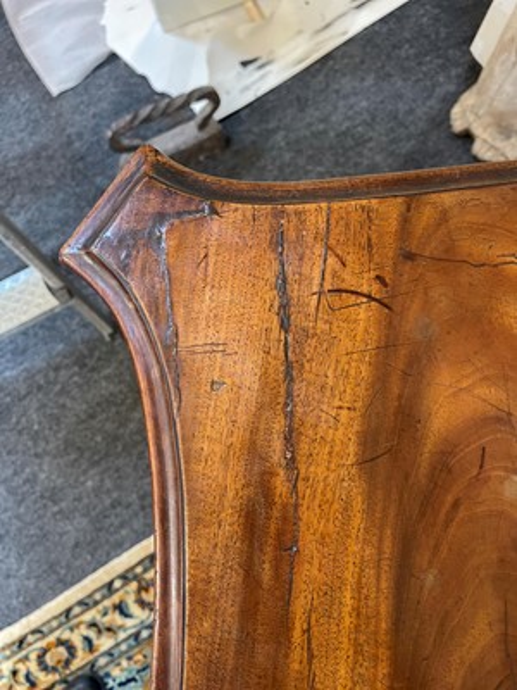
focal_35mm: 25
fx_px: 498
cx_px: 258
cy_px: 345
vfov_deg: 69.4
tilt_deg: -80.6
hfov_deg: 54.9
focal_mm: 5.1
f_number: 1.6
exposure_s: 1/50
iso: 320
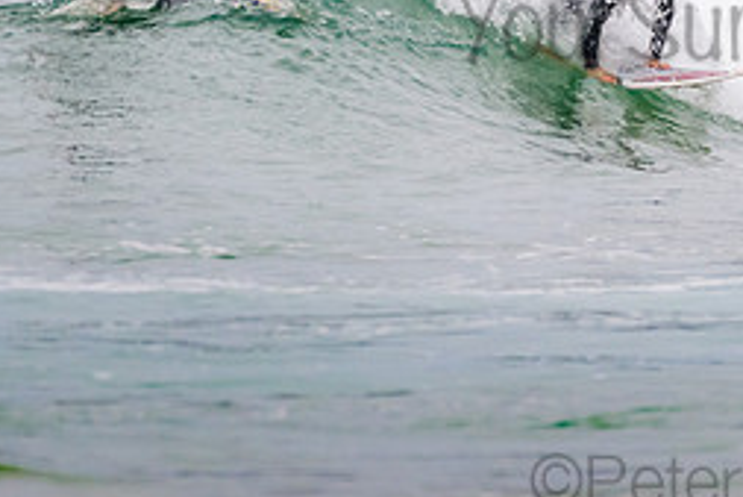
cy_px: -7
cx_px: 758
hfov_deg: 1.5
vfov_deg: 1.0
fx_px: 28992
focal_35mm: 1404
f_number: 5.6
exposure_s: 1/800
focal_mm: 500
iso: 720
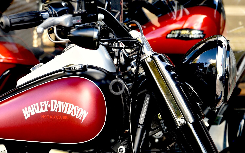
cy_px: 167
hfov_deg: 17.1
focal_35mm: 122
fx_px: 815
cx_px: 114
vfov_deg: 10.6
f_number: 5
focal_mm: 70
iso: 500
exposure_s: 1/100
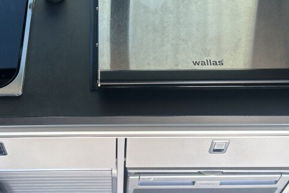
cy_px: 47
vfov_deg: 23.1
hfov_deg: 34.1
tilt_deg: -49.7
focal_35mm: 58
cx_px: 95
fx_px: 466
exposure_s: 1/121
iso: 40
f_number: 1.5
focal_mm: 5.7
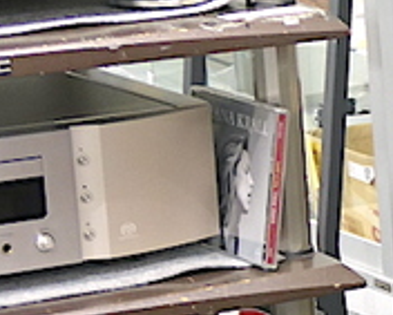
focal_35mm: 287
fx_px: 3340
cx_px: 1054
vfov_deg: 5.3
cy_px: 496
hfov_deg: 6.3
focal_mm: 9.6
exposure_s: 1/2
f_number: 4.1
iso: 100
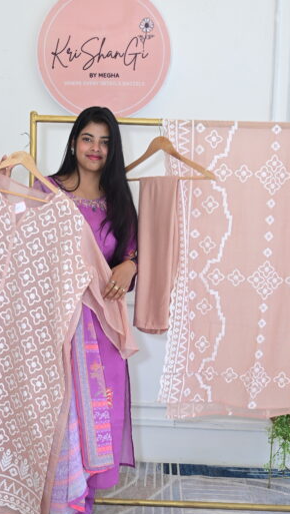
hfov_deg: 22.6
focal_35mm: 53
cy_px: 281
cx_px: 134
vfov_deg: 39.1
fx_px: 724
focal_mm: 29
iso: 500
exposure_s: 1/160
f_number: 6.3
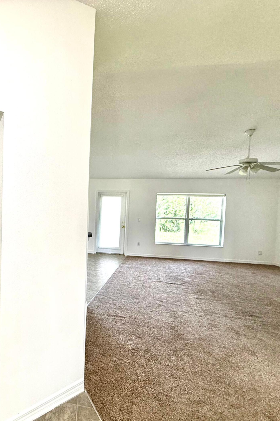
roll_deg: -0.7
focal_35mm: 20
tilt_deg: -0.6
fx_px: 233
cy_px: 216
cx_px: 42
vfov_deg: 84.0
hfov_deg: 55.8
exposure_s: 1/120
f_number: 2.2
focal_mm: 2.22
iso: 125
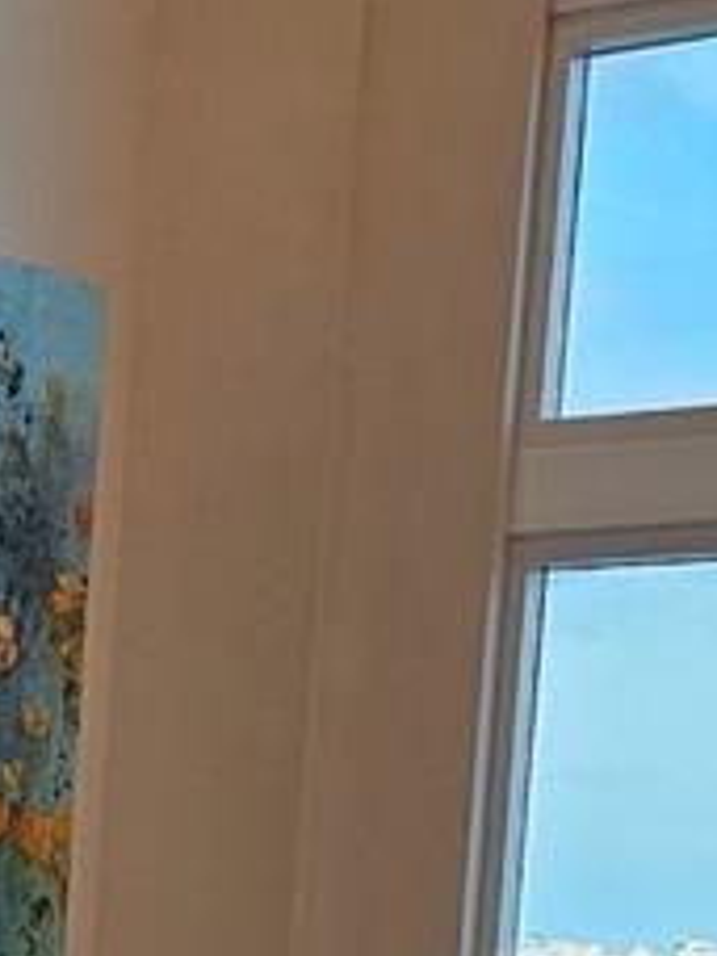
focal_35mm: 121
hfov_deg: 10.2
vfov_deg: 15.2
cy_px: 1363
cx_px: -1145
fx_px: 3342
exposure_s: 1/120
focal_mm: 6.3
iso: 125
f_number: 1.7
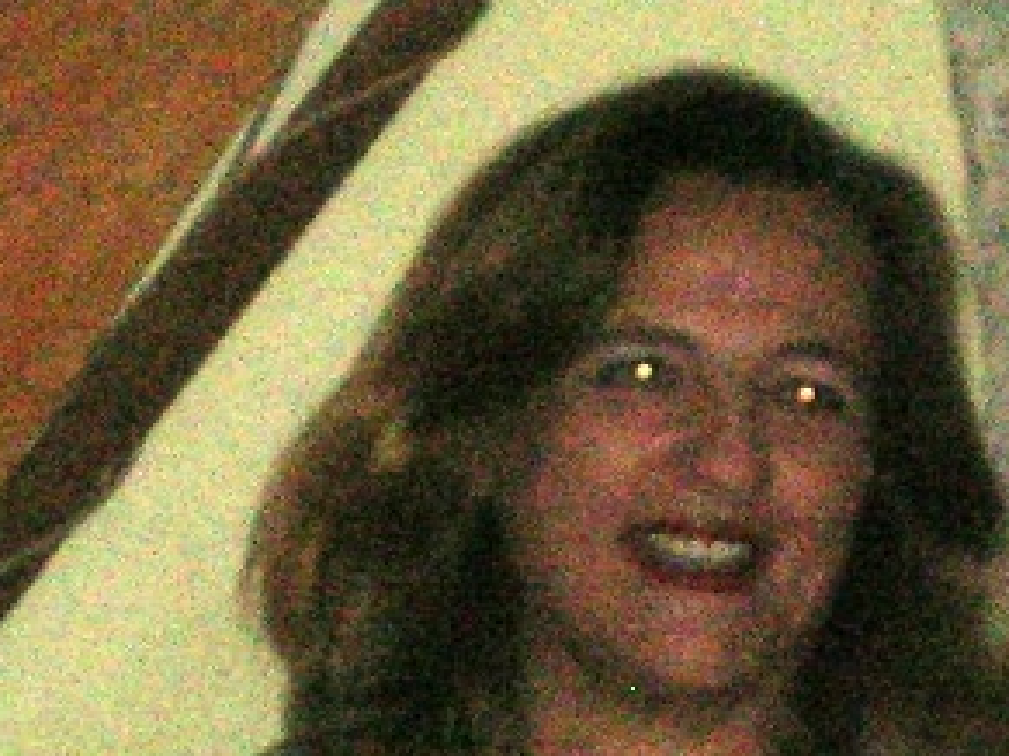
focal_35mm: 455
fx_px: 13257
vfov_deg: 3.2
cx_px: 777
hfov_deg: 4.4
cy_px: 1332
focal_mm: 17.1
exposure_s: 1/60.1
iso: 200
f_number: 4.9
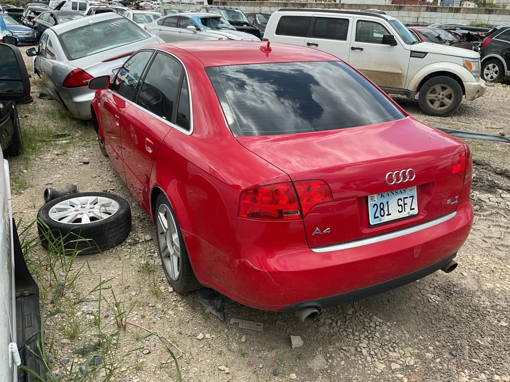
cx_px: 255
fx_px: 427
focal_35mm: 29
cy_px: 191
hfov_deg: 61.7
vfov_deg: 48.2
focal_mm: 3
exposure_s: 1/829
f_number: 1.8
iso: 16
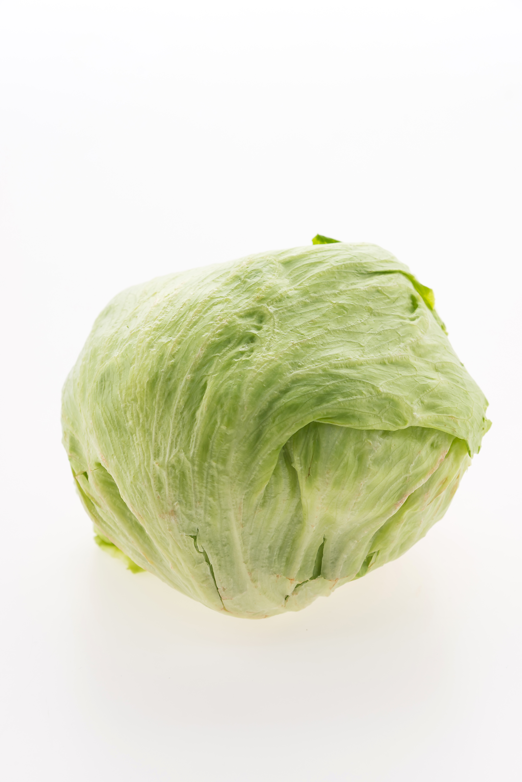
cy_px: 391
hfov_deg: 11.4
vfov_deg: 17.1
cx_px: 261
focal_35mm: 120
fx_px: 2607
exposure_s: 1/50
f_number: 11
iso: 200
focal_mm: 120
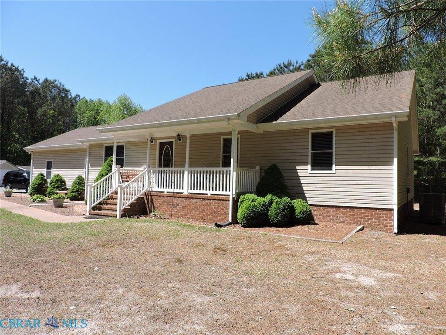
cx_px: 223
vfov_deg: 56.8
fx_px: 309
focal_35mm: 24
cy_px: 168
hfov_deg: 71.6
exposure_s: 1/1000
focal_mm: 4.3
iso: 100
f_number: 3
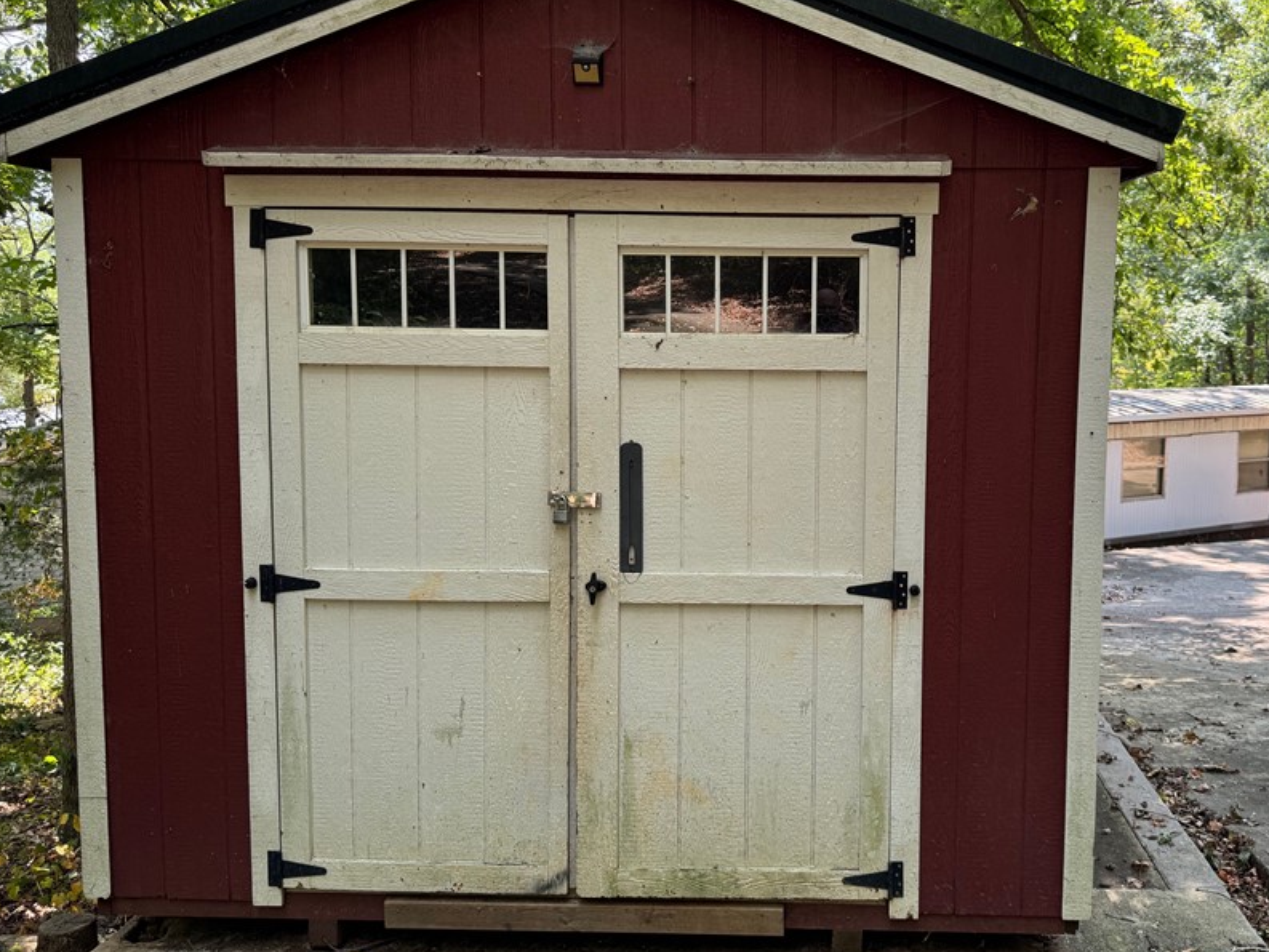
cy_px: 405
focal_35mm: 31
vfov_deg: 45.3
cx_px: 794
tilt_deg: -5.8
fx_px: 1137
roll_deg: -1.2
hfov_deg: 57.6
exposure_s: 1/247
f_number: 1.78
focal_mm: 6.76
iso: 64
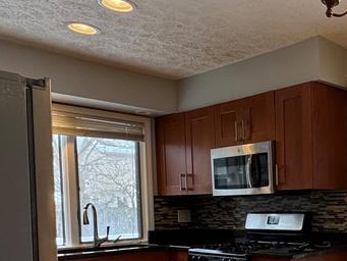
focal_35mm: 42
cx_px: 400
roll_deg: +0.7
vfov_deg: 33.1
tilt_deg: -3.2
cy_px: 221
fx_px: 421
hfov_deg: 36.4
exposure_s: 1/120
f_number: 2.2
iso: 64
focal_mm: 2.22
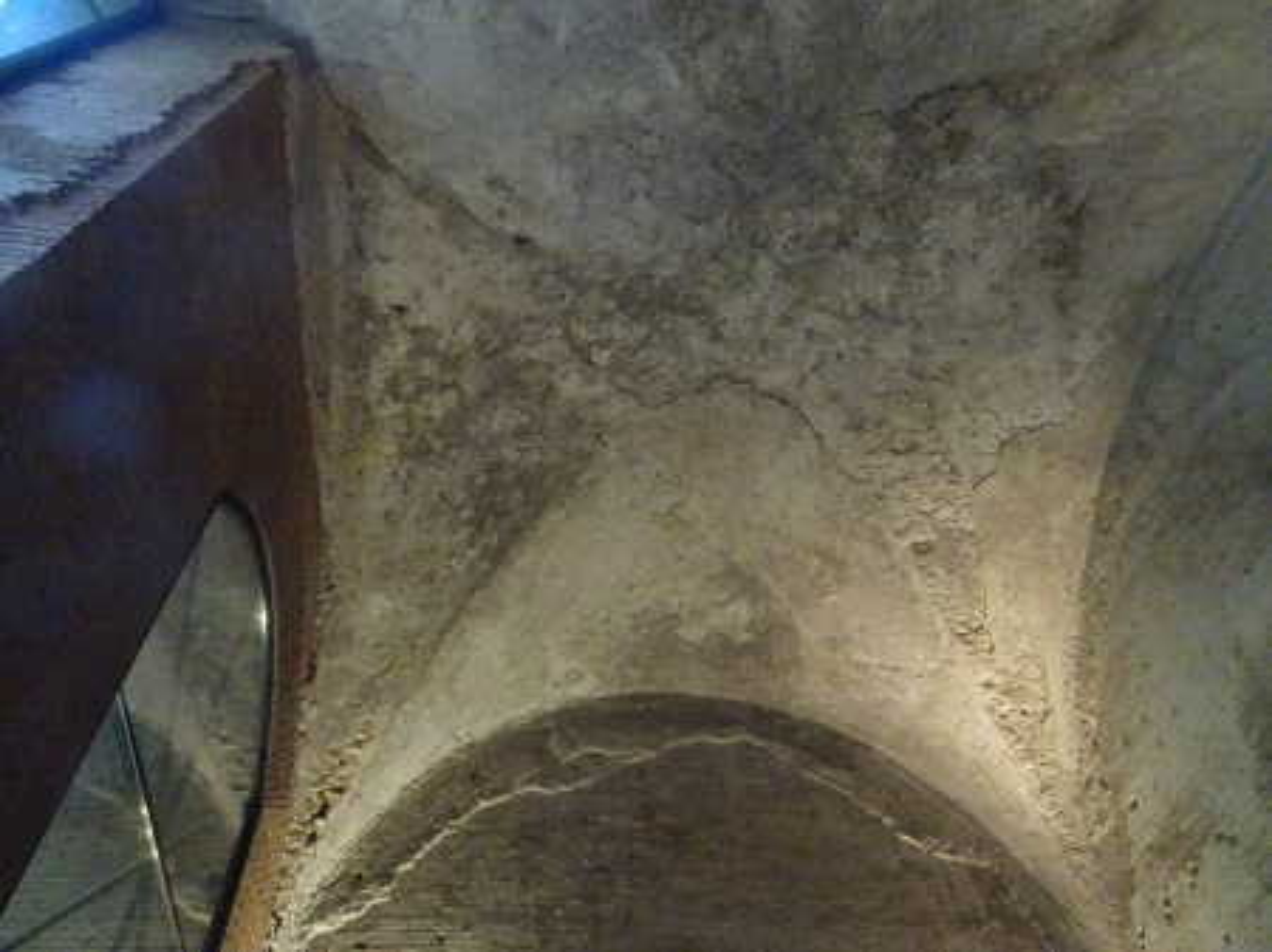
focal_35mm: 24
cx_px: 636
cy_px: 476
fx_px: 881
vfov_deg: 56.8
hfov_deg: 71.6
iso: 3200
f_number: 3.5
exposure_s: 1/200
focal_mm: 4.1
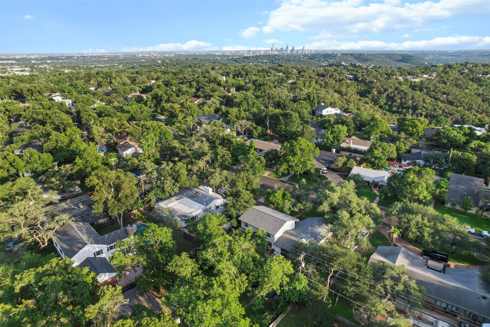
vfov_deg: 57.2
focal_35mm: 22
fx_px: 299
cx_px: 245
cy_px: 164
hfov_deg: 78.6
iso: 100
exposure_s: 1/15
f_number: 2.8
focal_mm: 8.38
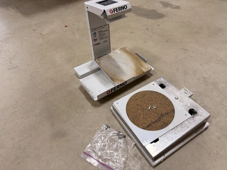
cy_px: 85
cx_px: 114
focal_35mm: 24
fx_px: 157
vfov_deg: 56.8
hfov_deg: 71.6
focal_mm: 6.76
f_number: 1.78
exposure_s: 1/60
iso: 320
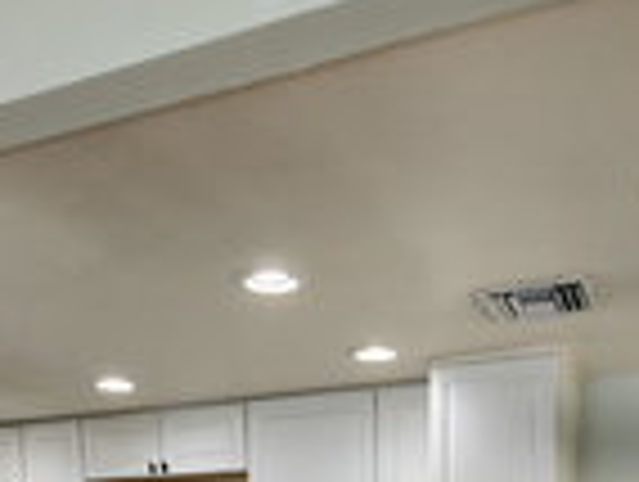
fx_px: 721
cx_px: 349
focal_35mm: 39
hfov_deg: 47.7
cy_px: 707
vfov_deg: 27.1
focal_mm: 2.2
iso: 80
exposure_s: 1/60
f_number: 2.2
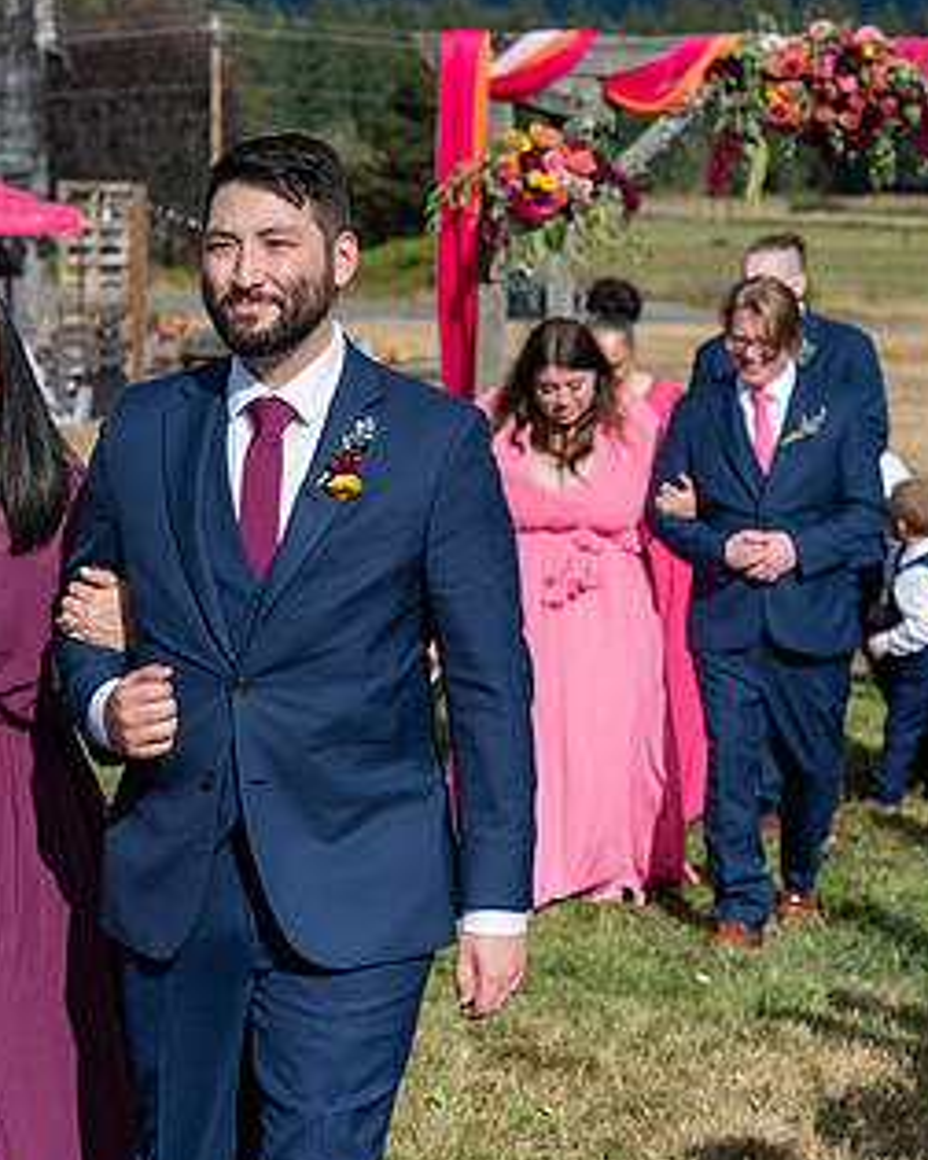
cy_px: 506
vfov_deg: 17.6
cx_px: 339
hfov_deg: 14.1
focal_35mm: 109
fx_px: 3742
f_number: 5
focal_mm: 63
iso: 400
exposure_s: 1/5000
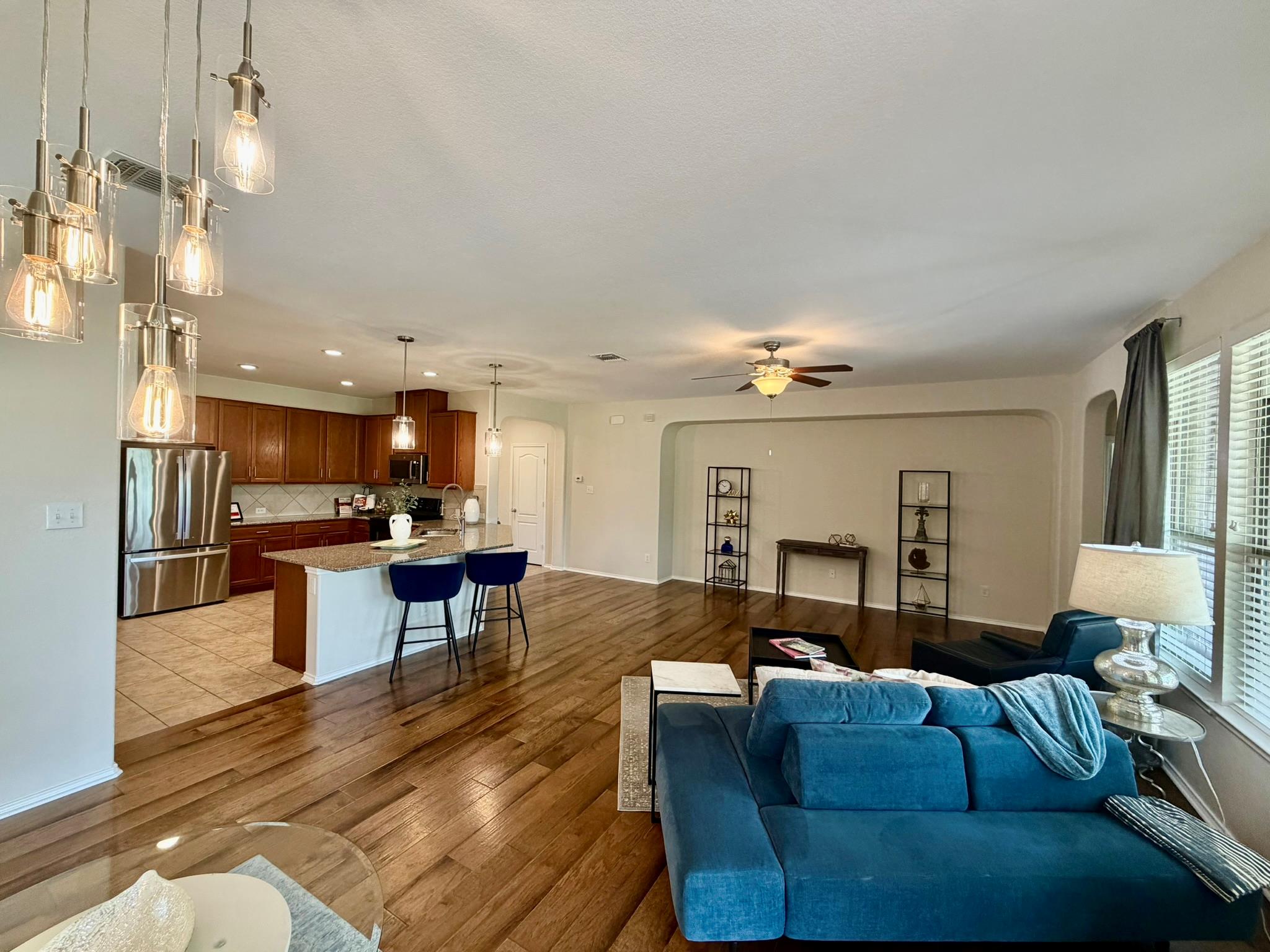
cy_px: 476
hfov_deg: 102.1
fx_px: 514
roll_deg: -1.4
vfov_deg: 85.7
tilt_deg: +0.9
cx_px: 635
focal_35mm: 14
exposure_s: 1/120
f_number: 2.2
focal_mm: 2.22
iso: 250
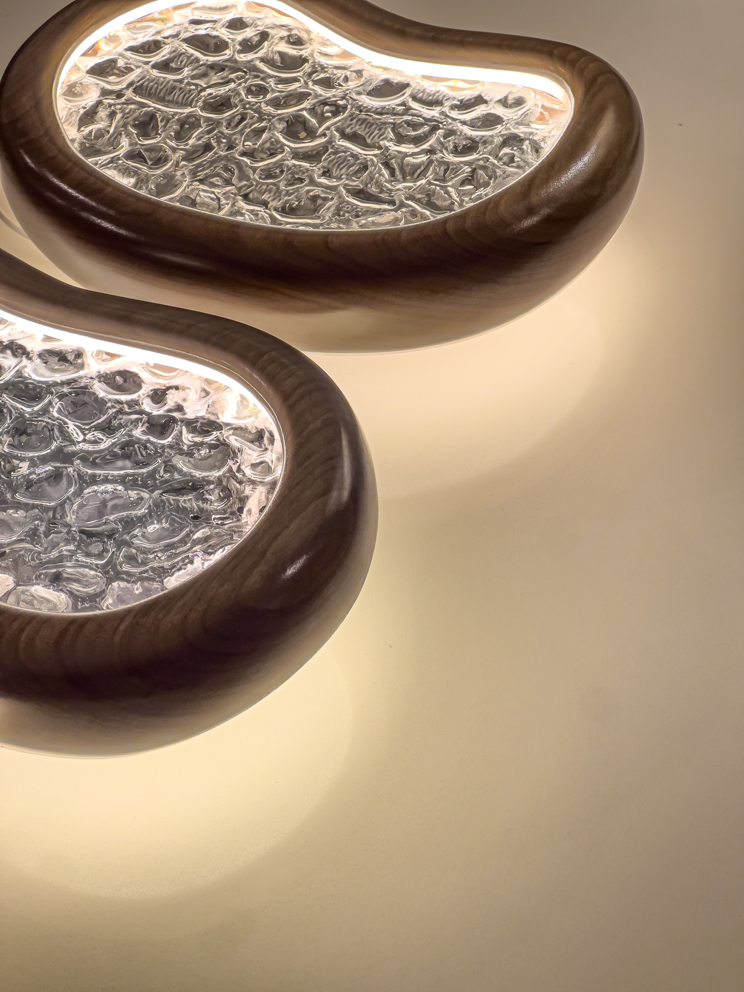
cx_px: 372
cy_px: 496
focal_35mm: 77
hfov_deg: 19.1
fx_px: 2207
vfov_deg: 25.3
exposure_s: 1/125
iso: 40
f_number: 2.8
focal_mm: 9
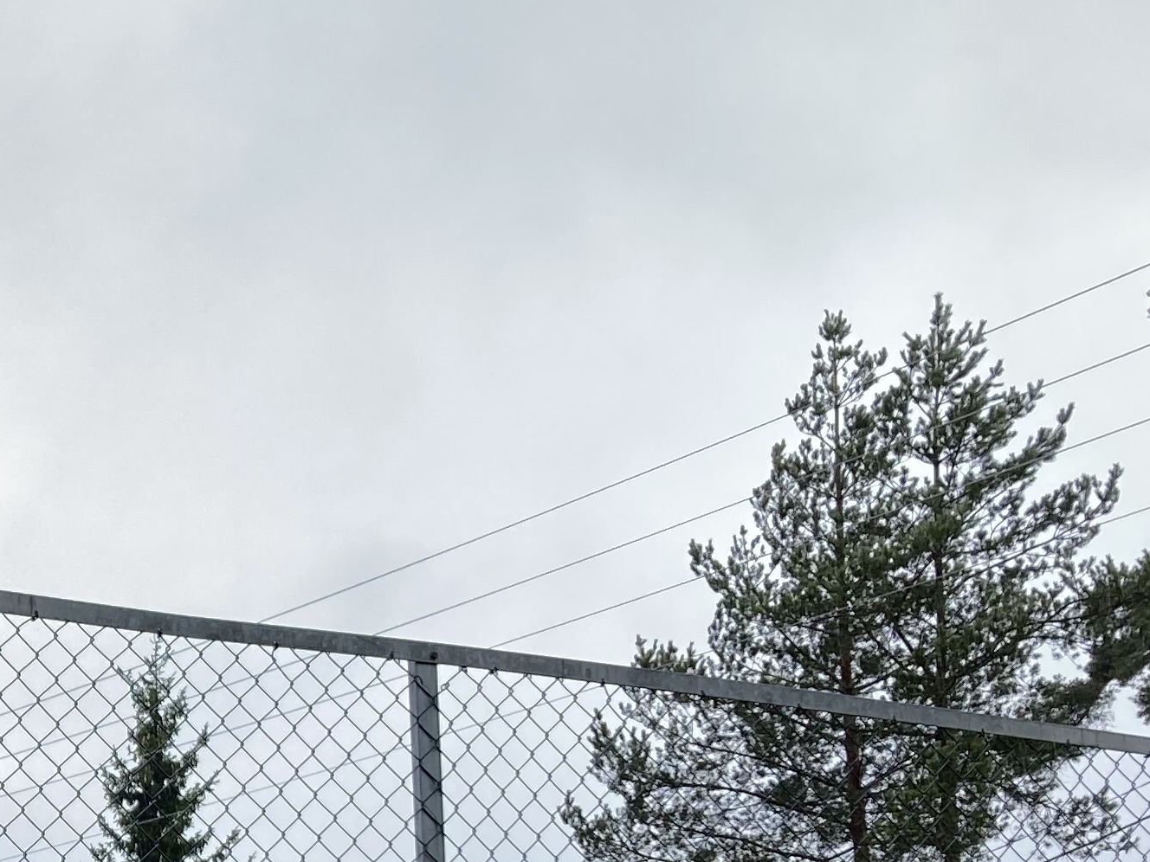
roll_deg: -1.6
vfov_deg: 17.0
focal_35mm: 85
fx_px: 2824
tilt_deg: +11.6
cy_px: 833
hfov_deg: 21.3
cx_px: -252
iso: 20
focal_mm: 3.99
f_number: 1.8
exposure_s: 1/138
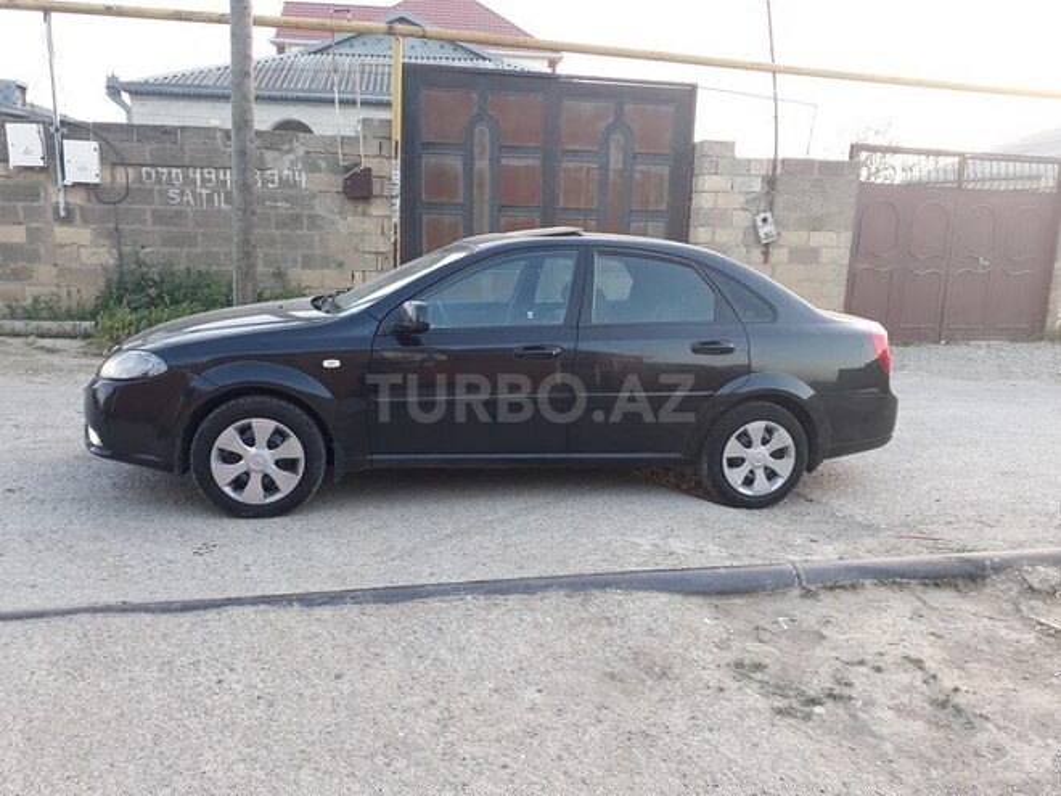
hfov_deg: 65.3
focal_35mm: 27
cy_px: 398
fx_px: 828
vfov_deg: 51.4
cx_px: 530
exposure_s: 1/50
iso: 50
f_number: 1.9
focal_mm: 3.6
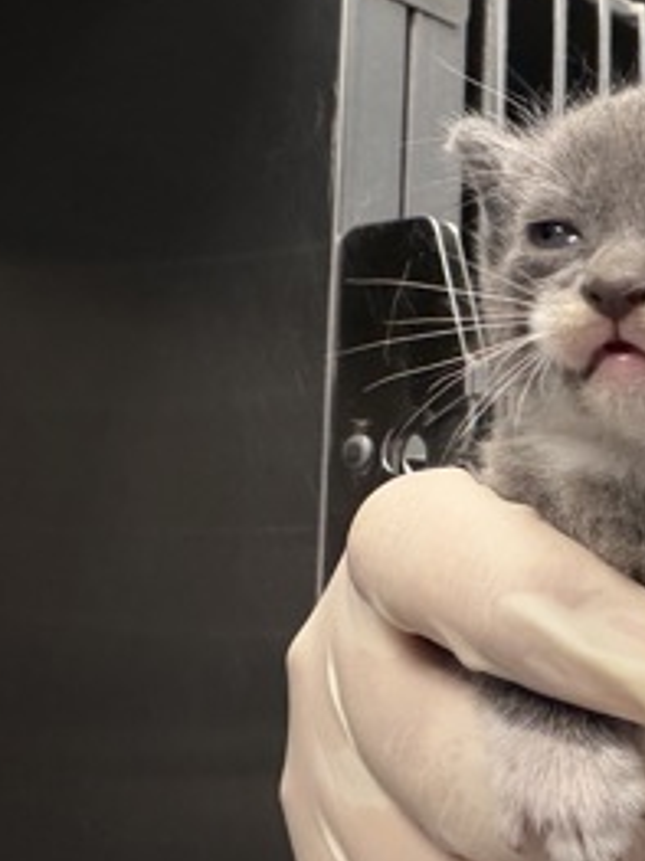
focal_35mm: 64
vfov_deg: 29.9
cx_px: 478
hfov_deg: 22.7
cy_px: 239
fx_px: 1591
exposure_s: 1/60
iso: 80
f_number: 1.9
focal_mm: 2.71
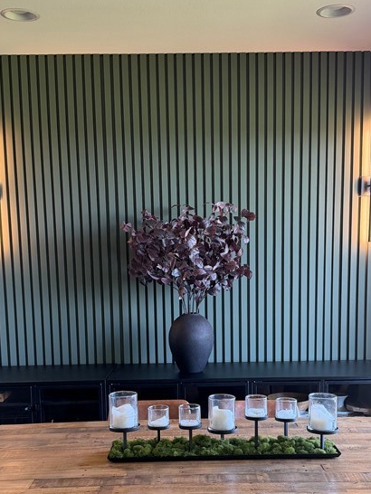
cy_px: 343
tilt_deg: -8.0
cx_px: 206
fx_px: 643
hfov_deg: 32.2
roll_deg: +0.6
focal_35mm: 45
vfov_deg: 41.3
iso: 250
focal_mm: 6.76
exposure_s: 1/60
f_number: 1.78
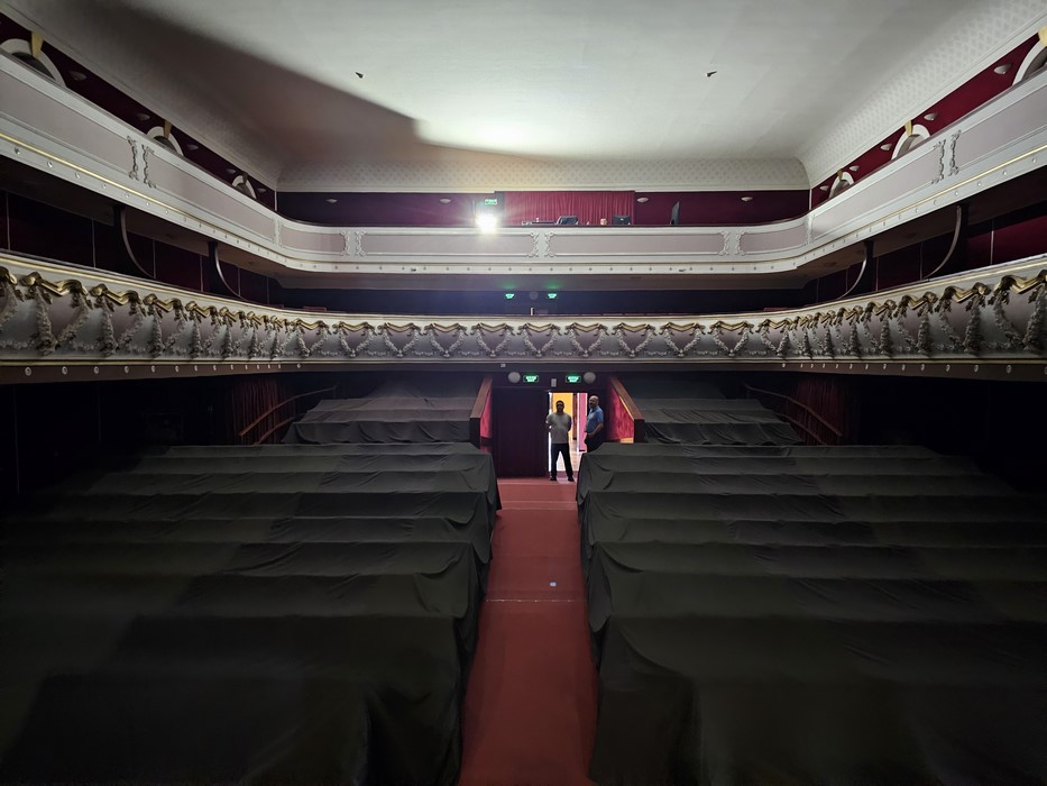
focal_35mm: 23
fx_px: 696
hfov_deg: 73.9
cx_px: 524
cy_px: 393
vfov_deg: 58.9
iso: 1250
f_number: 1.7
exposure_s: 1/25
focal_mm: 6.3
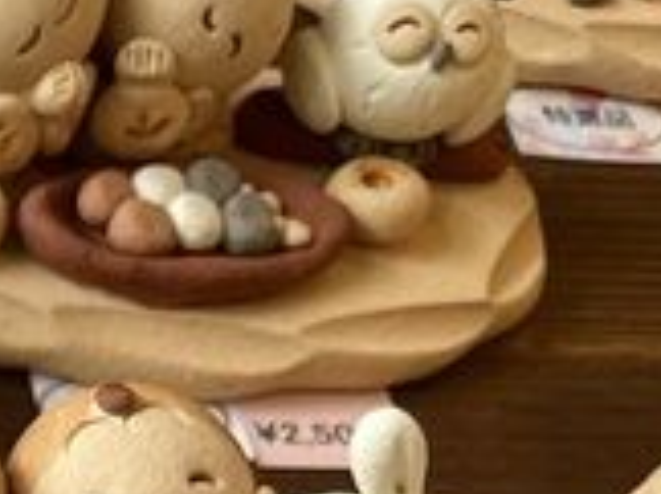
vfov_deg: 10.0
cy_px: 1137
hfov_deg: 12.4
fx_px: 2498
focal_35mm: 131
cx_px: -834
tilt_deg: -58.3
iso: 32
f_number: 1.6
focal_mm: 5.1
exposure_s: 1/140
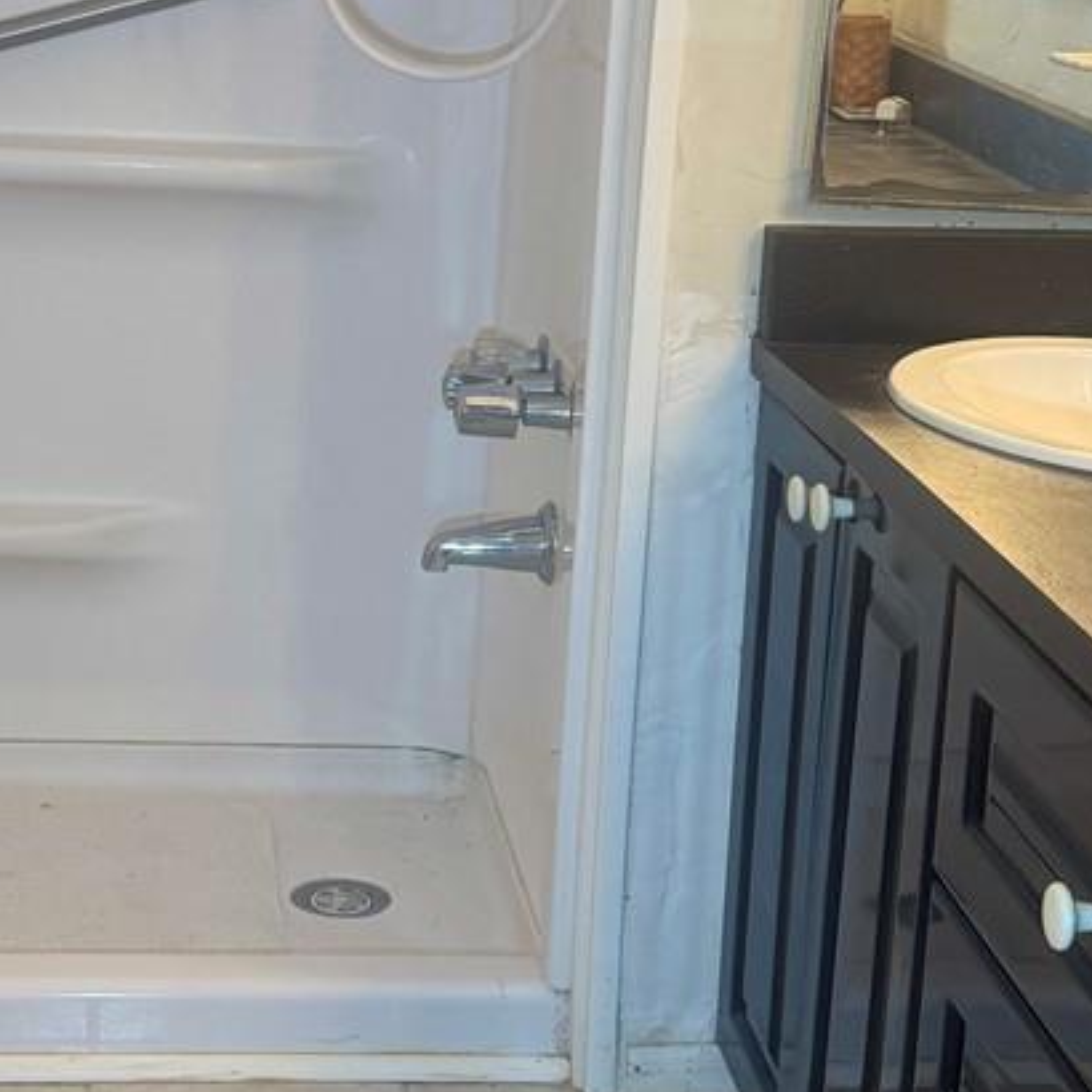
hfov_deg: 32.1
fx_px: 1892
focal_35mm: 53
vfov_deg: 32.1
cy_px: 423
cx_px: 423
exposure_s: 1/100
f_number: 1.78
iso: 125
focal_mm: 6.76
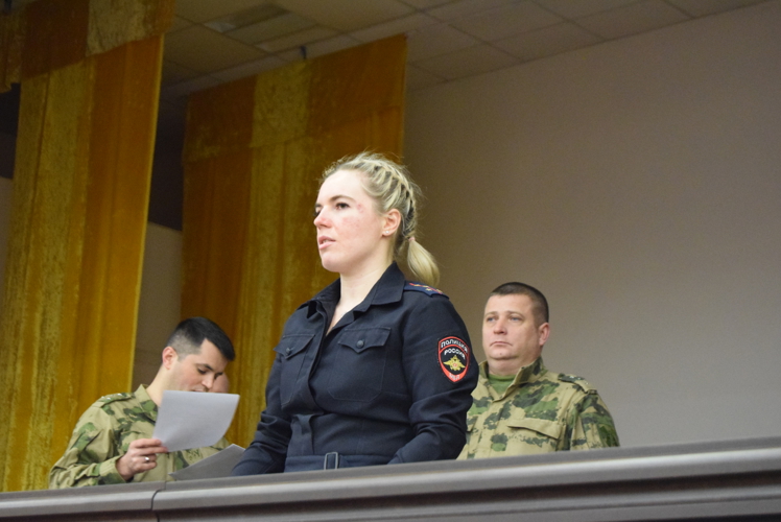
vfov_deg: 16.6
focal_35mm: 82
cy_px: 261
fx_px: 1791
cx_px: 390
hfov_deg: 24.6
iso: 6400
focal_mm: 55
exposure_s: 1/60
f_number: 5.6
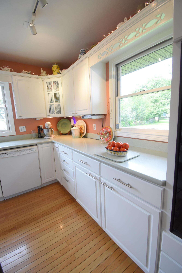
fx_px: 114
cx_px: 91
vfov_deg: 100.4
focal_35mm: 15
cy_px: 136
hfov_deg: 77.3
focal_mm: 10
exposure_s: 1/160
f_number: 4.5
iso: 800
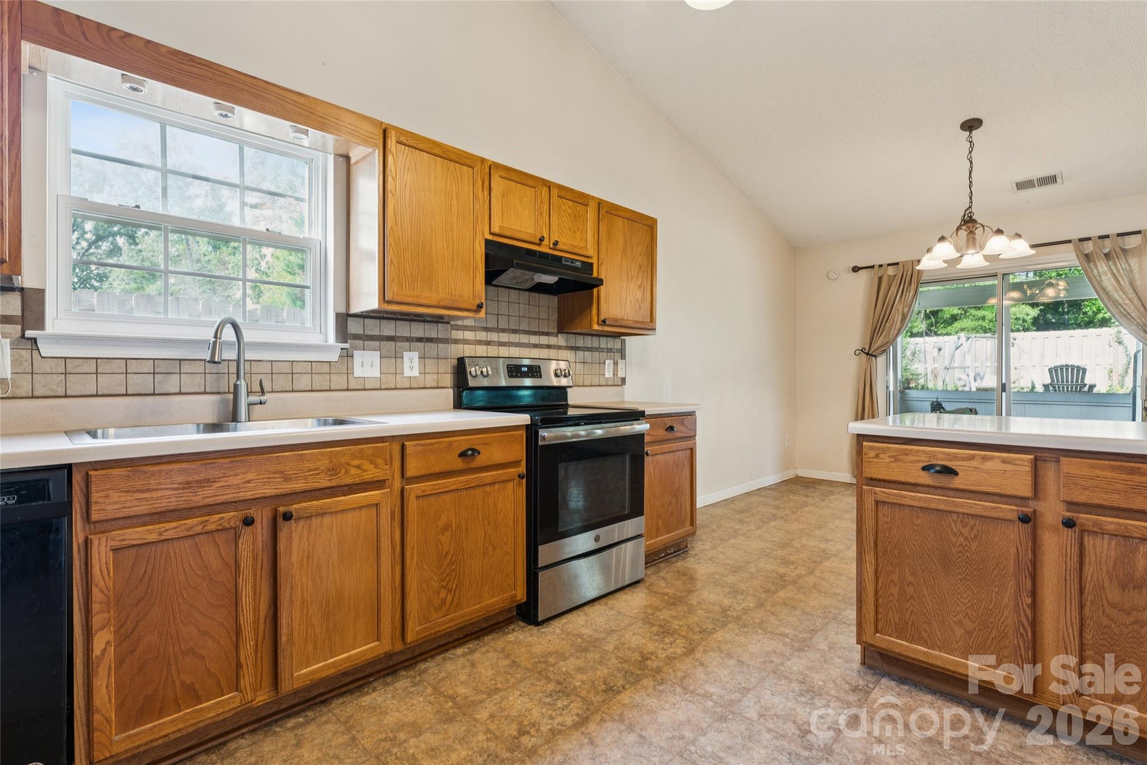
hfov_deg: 94.0
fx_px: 535
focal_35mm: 17
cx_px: 574
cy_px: 382
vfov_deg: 71.1
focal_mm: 16.8
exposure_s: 1/1.25
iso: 200
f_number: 13
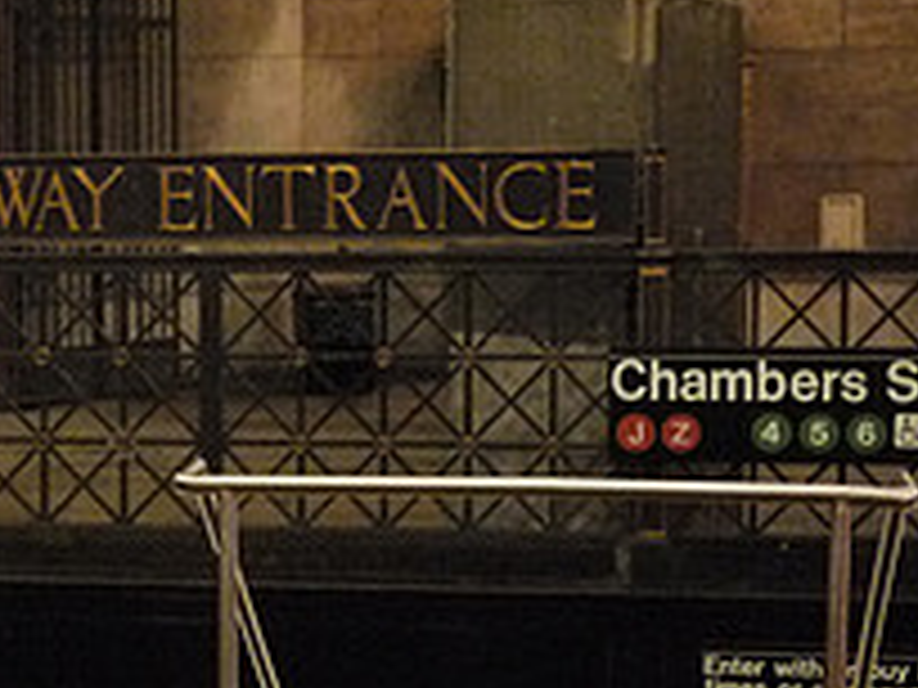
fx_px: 3023
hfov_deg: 16.8
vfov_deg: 13.0
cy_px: 411
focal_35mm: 114
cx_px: -45
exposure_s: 1/60
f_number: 1.7
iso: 1600
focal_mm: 20
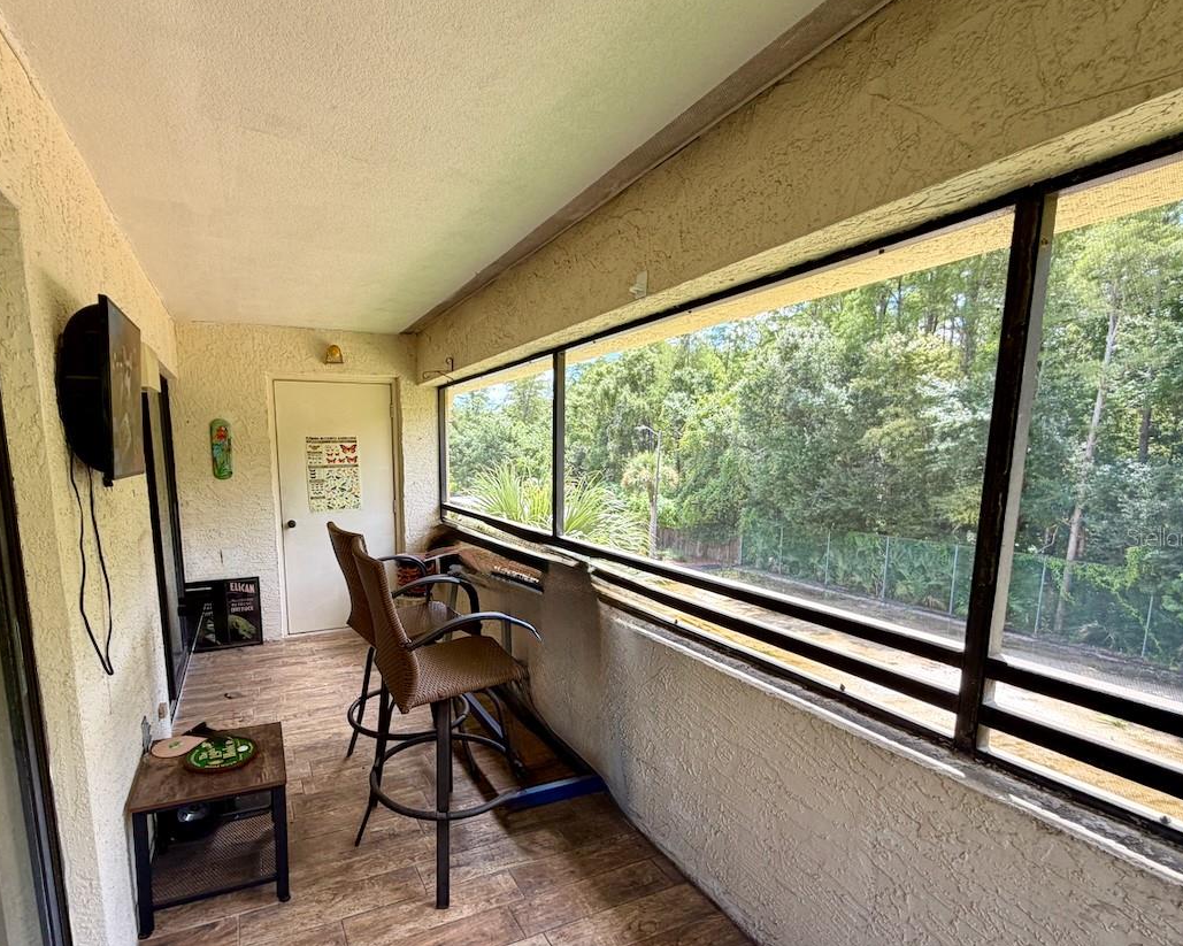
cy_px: 537
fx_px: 595
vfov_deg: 76.6
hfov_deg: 89.0
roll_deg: +1.2
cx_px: 499
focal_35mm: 17
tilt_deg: -8.1
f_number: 2.2
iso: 50
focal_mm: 2.22
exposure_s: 1/121
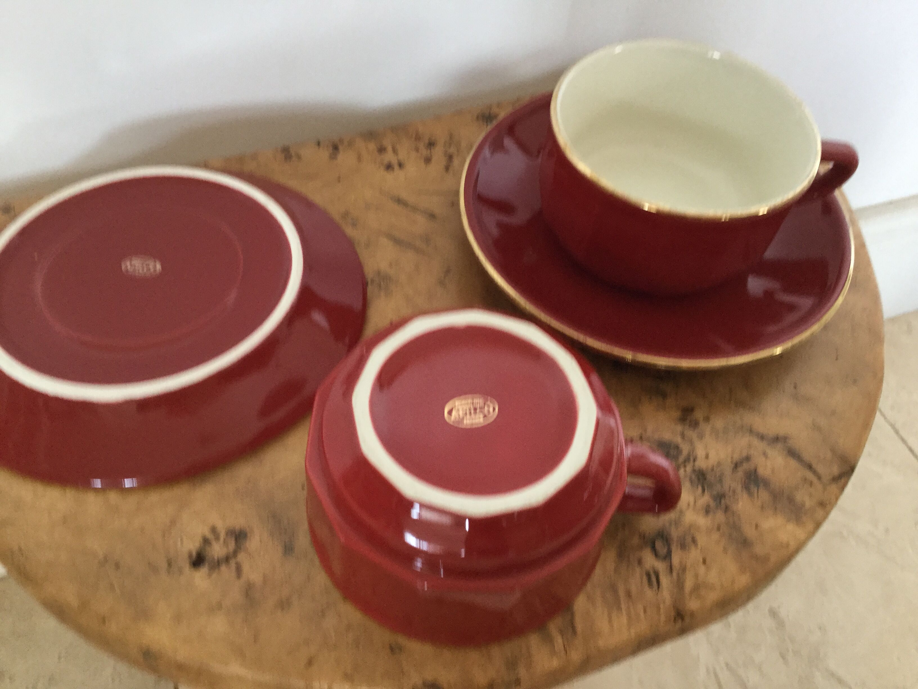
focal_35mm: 31
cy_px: 344
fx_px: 822
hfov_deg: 58.4
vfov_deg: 45.4
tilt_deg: -51.7
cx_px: 459
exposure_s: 1/33
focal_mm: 3.3
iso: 100
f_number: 2.4
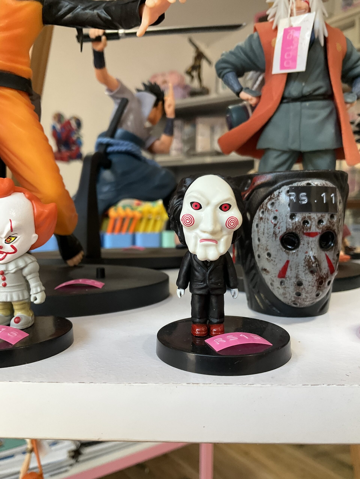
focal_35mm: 29
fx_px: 402
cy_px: 240
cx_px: 180
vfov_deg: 61.7
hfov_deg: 48.2
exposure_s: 1/60
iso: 100
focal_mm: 3
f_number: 1.8
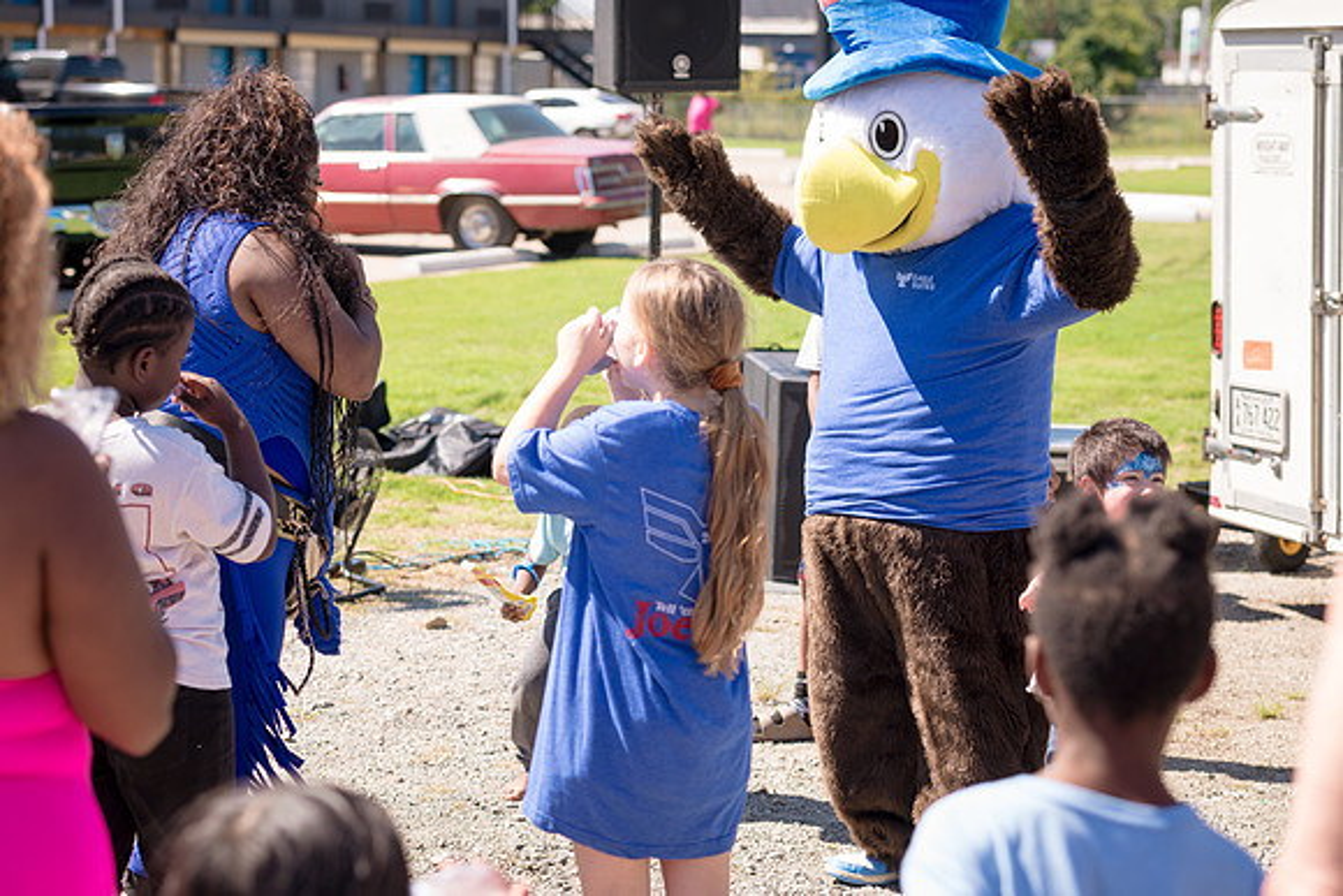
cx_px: 672
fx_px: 2872
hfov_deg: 26.3
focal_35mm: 77
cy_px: 448
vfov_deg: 17.7
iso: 125
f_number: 4.5
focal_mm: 70
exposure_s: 1/400
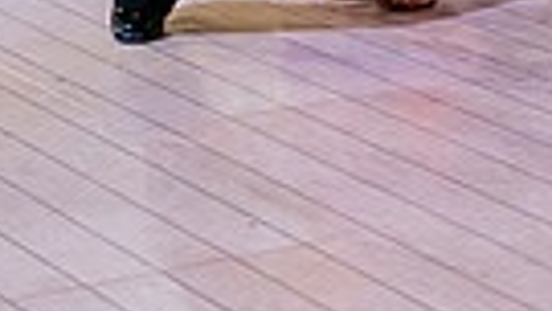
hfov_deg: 10.5
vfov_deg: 5.7
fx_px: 2987
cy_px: -472
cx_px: 579
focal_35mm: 204
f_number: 2.8
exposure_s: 1/1000
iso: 3200
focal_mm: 39
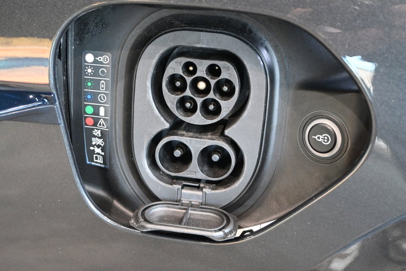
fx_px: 533
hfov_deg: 41.7
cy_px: 136
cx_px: 203
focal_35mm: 47
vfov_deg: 28.5
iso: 3200
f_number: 5
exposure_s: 1/125
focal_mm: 31.5
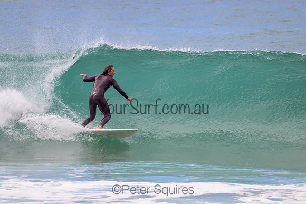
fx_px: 6801
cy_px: 102
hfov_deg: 2.6
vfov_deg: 1.7
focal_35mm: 800
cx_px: 153
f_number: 11
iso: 1250
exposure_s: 1/2000
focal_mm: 800
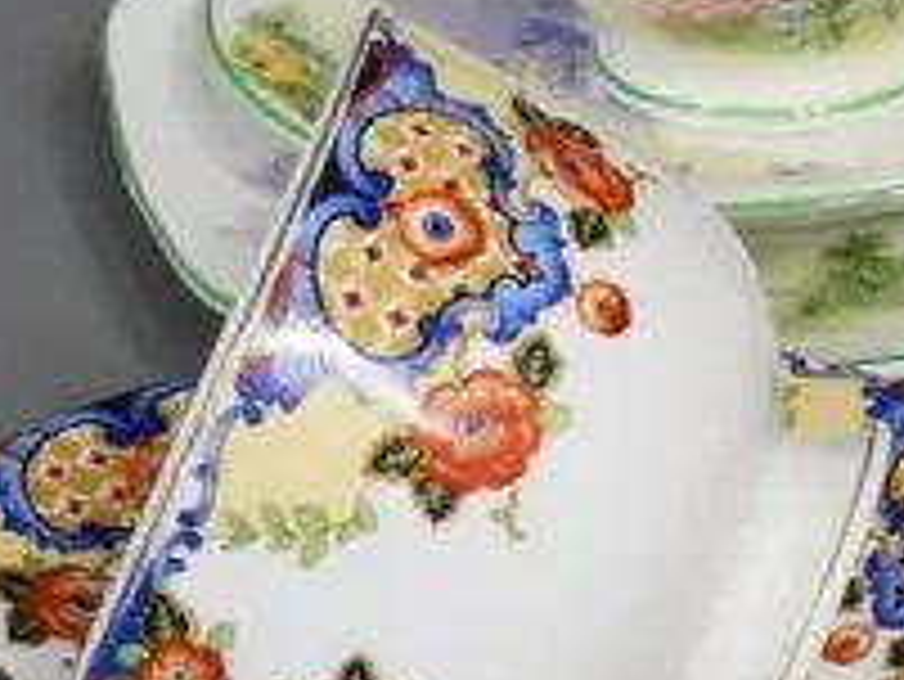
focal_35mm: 234
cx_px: 1961
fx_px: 6115
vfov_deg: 6.4
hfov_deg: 8.0
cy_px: 374
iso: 3200
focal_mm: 23
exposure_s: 1/125
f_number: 5
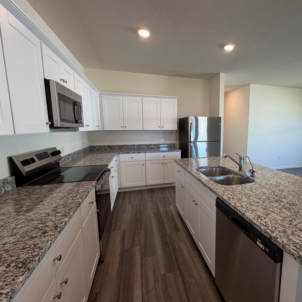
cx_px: 190
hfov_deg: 82.3
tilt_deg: -8.0
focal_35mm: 17
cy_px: 151
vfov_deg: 84.0
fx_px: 168
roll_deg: +0.5
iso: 160
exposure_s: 1/120
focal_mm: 2.22
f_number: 2.2
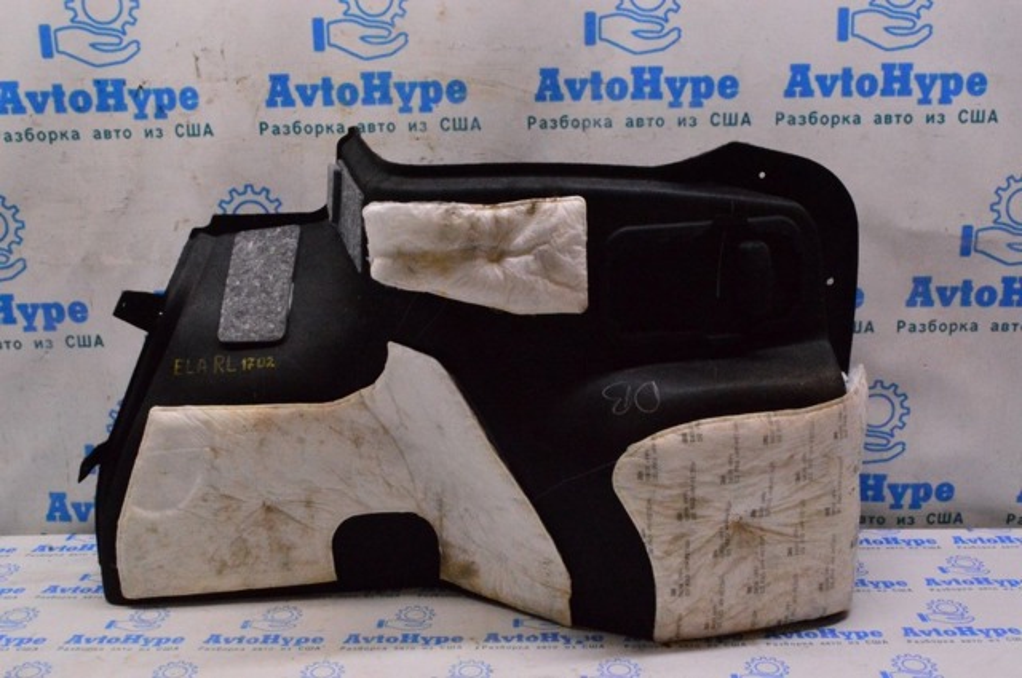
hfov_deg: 51.3
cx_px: 511
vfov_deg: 35.4
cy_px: 339
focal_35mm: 38
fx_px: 1063
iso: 6400
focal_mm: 25
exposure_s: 1/40
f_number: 25
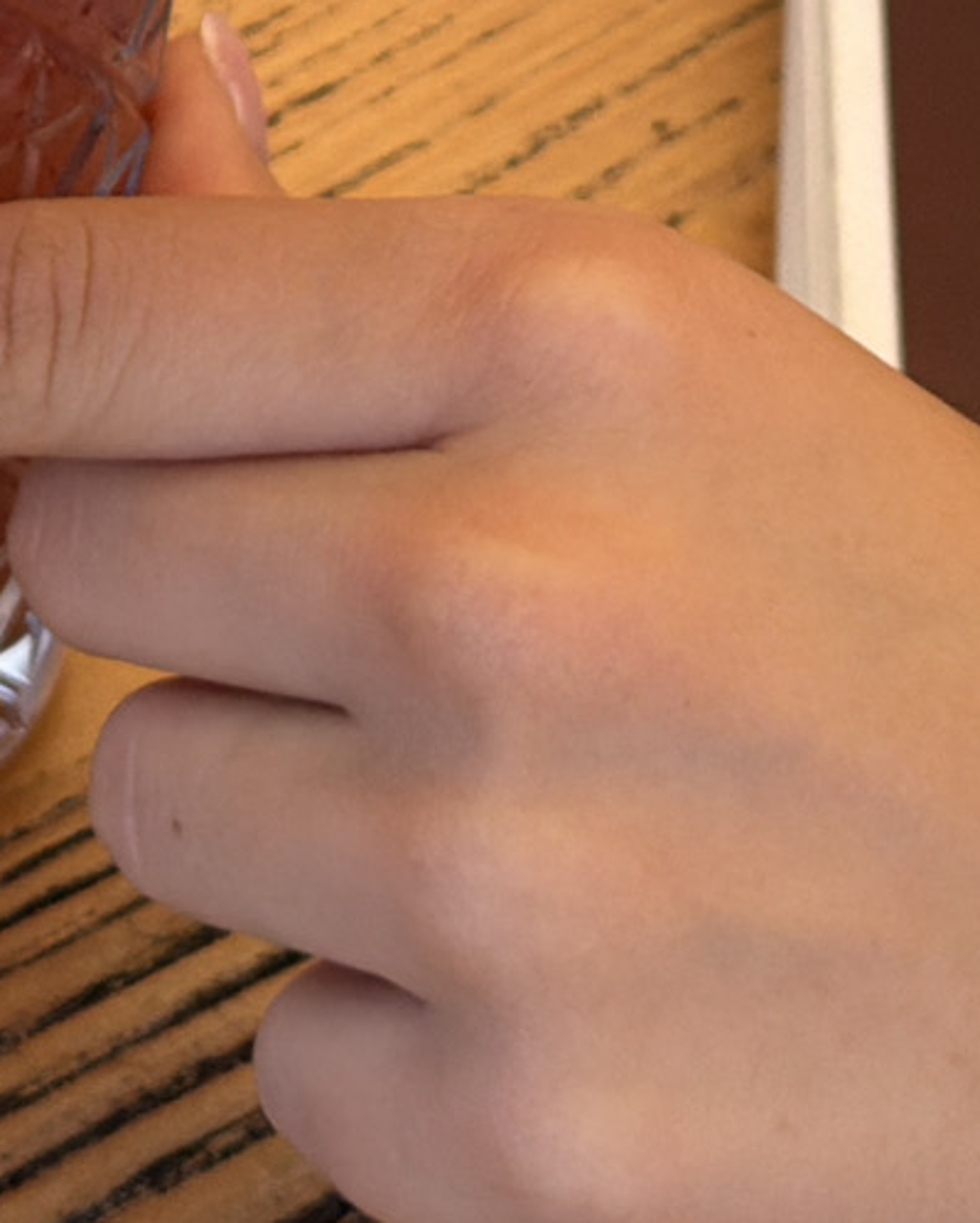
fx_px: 6810
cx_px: -764
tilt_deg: -37.0
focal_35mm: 188
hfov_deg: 8.0
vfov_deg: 10.0
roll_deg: -1.0
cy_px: -489
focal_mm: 6.76
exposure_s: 1/962
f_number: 1.78
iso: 64
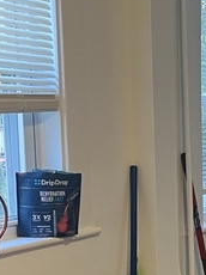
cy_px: 259
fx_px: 692
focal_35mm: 87
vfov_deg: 21.9
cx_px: 333
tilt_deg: -11.3
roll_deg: -2.9
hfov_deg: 15.3
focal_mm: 5.7
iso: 160
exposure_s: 1/60
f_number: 1.5
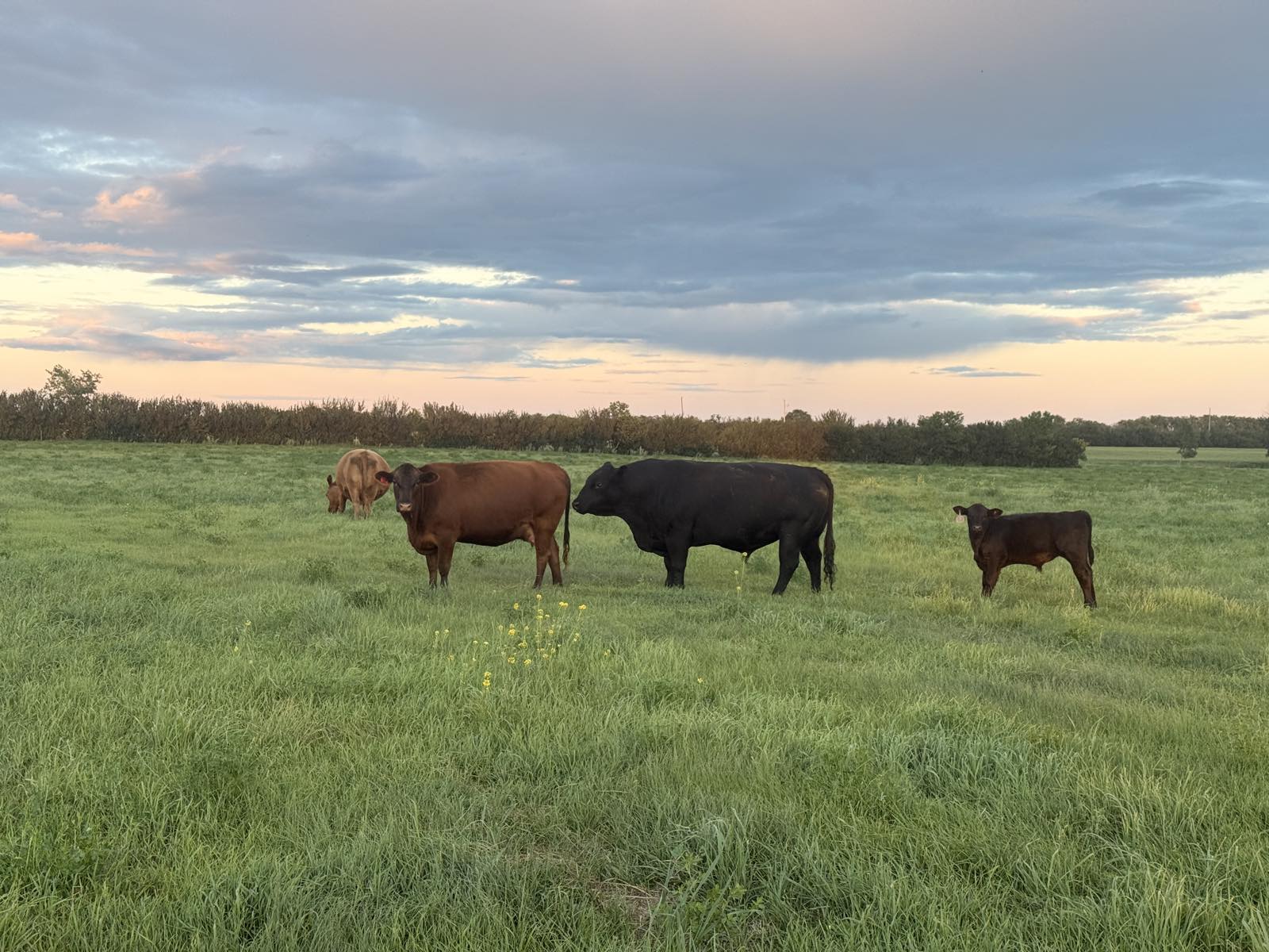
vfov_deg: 30.3
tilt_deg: -2.4
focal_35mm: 48
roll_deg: -0.9
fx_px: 1760
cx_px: 634
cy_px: 476
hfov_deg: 39.7
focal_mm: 6.76
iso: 50
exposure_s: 1/230
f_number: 1.78
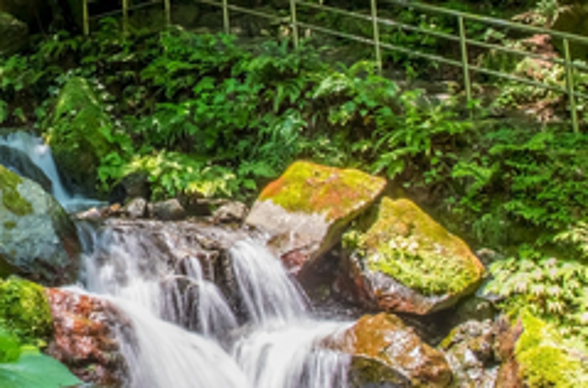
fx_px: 983
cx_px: -10
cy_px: 58
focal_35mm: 60
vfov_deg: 22.0
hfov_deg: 30.7
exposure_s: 1/6
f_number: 20
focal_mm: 15
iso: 100
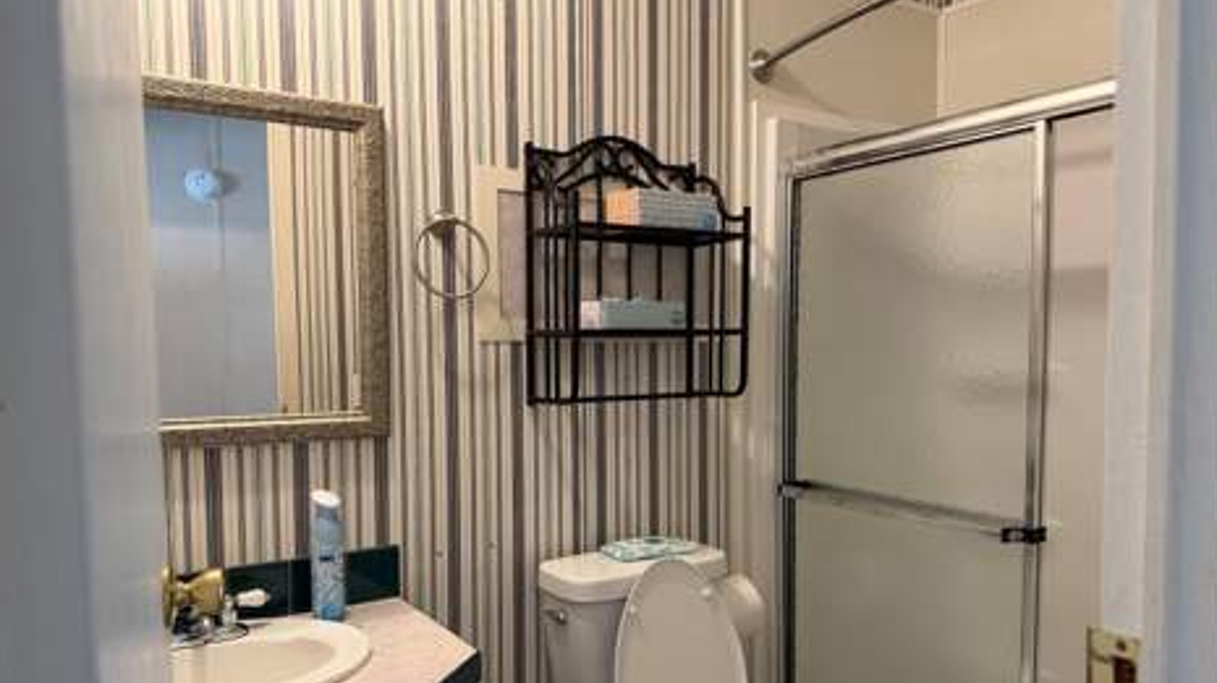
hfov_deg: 69.9
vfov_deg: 42.6
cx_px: 602
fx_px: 871
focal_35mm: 27
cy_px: 406
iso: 250
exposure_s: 1/60
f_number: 1.78
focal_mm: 6.76
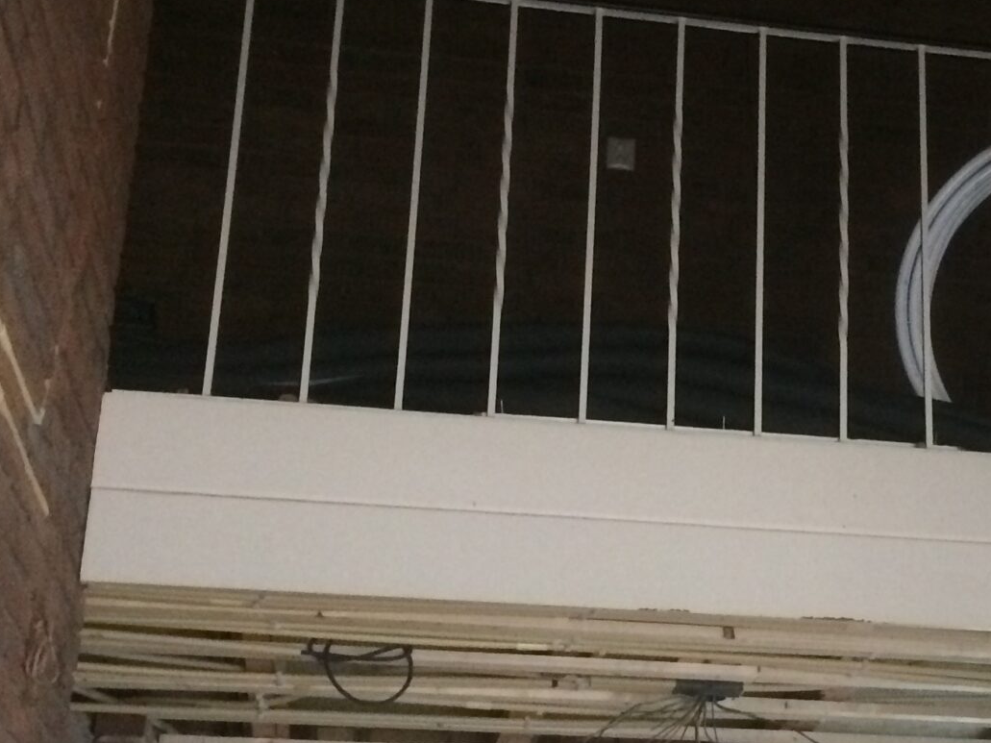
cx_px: 839
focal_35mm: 72
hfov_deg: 26.4
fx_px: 2061
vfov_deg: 20.4
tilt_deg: +21.3
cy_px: 393
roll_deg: -1.5
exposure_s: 1/17
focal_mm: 4.15
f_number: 2.2
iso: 320
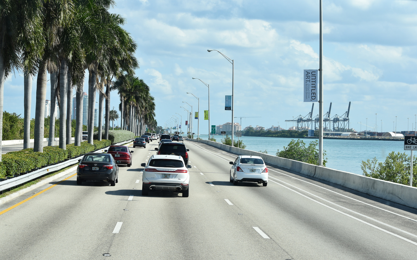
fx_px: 961
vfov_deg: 15.5
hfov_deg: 24.5
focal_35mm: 85
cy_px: 126
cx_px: 208
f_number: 10
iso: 200
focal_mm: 55
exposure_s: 1/400
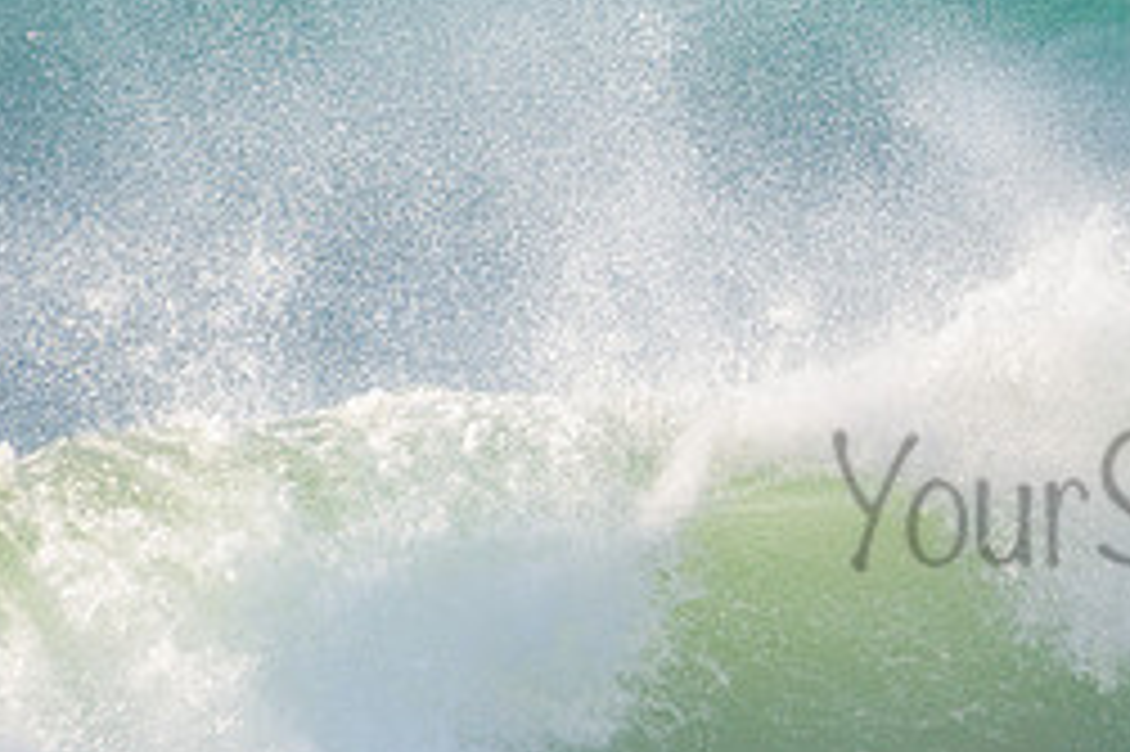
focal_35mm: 1156
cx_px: 1297
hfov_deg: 1.8
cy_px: 462
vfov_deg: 1.2
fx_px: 36260
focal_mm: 500
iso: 280
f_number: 5.6
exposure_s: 1/1600
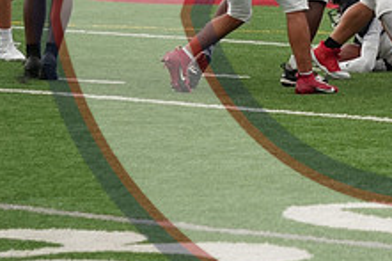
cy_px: 15
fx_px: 4972
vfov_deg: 3.0
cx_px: 422
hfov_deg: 4.5
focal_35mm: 457
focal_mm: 116
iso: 640
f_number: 5.6
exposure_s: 1/1000
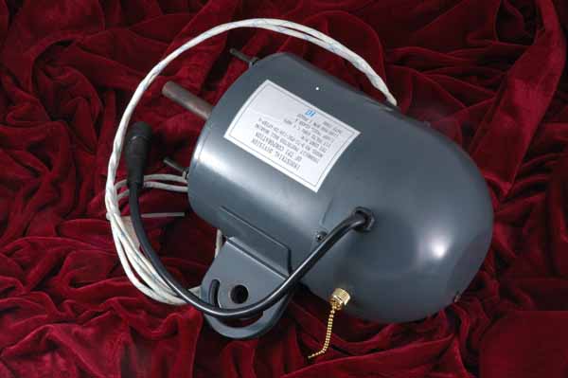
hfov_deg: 22.6
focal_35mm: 90
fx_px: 1419
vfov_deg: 15.2
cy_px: 189
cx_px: 284
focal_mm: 60
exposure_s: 1/10
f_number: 20
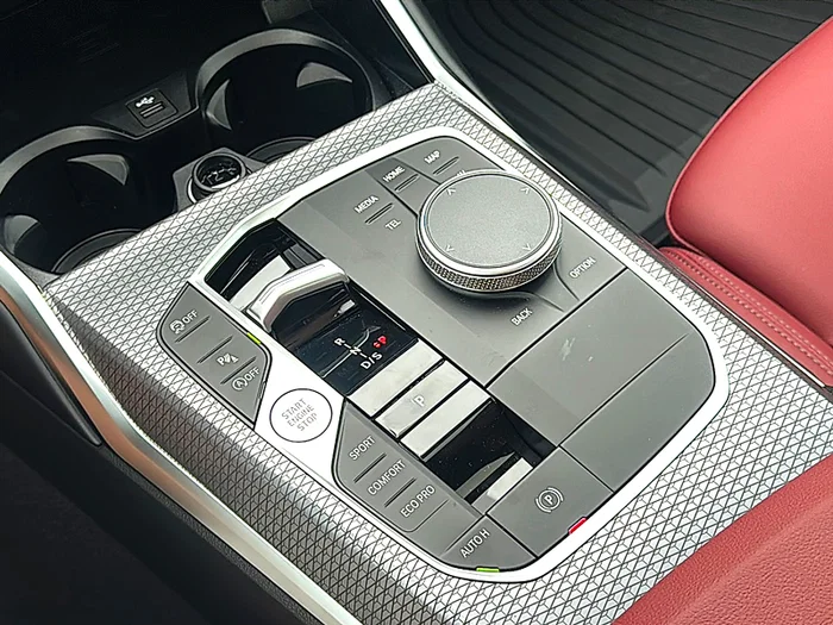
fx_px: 1011
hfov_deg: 44.8
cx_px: 416
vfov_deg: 34.3
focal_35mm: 42
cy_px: 312
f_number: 1.78
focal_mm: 6.86
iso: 100
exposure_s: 1/390
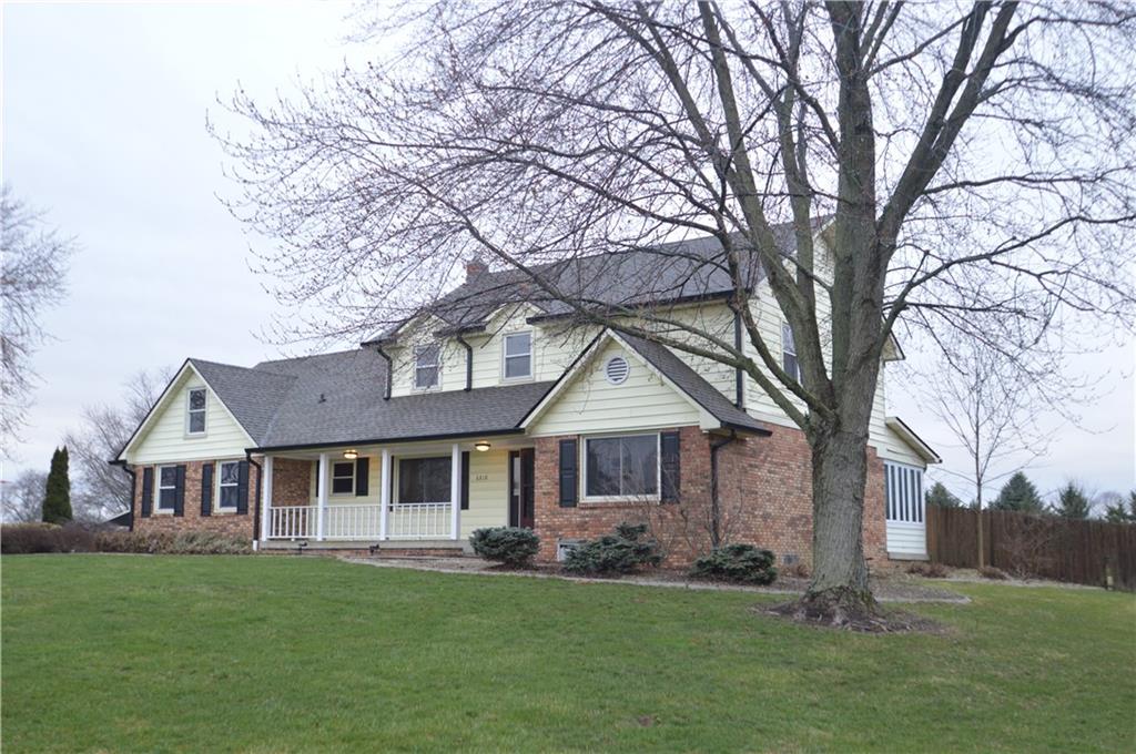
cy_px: 377
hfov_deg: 53.2
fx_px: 1135
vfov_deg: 36.8
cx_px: 568
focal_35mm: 36
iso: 400
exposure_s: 1/100
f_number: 5
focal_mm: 24
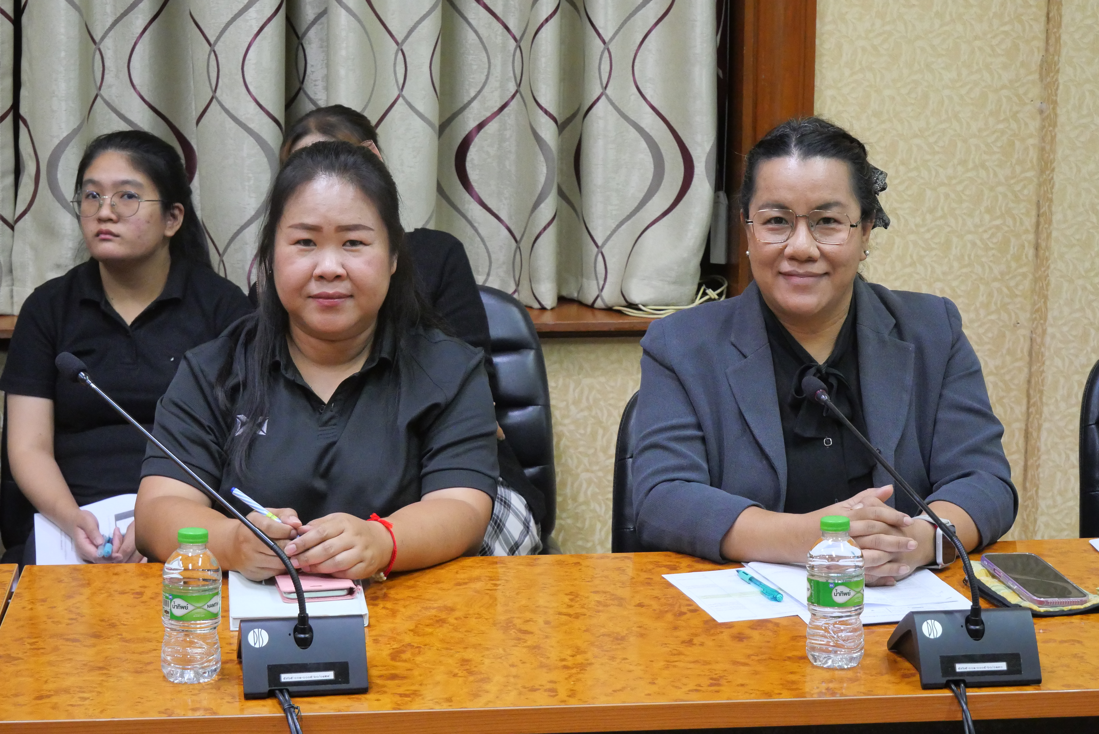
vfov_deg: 17.5
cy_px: 367
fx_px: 2383
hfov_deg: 26.0
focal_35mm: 78
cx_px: 550
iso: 3200
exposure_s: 1/25
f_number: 5.6
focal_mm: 38
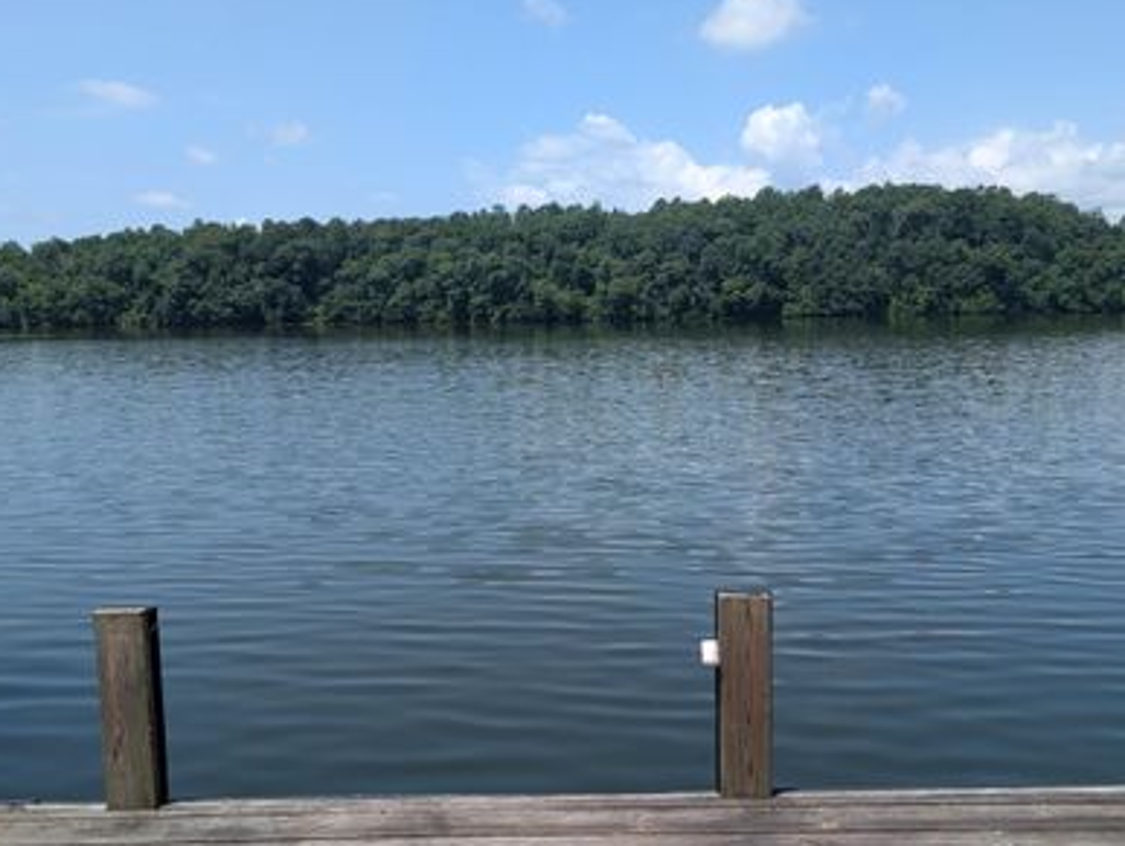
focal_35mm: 31
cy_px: 433
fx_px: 1008
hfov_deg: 58.3
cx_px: 573
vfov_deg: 45.5
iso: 22
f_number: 1.68
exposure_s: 1/1011
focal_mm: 6.9
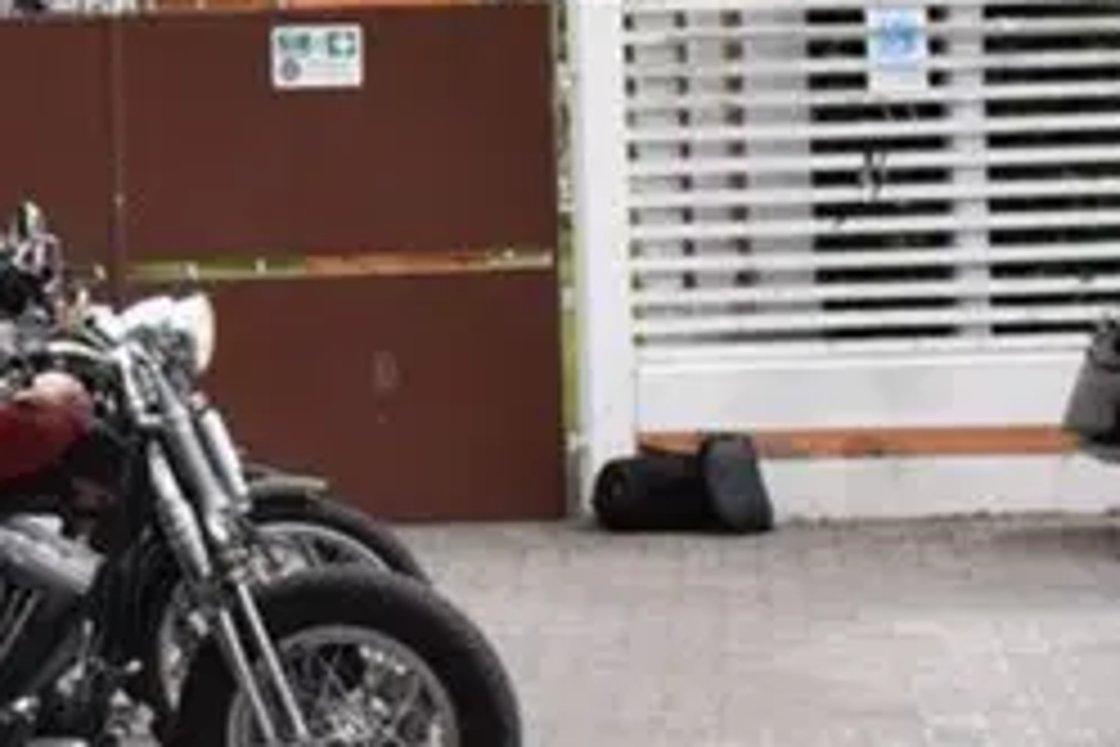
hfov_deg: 11.6
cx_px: -792
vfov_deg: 8.2
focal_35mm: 166
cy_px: -27
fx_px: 5177
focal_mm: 23
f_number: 10
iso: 200
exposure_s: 1/400
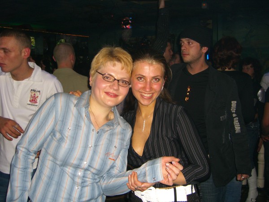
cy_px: 101
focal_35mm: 38
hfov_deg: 49.0
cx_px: 134
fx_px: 295
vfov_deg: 37.7
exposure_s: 1/60
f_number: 2.8
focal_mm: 7.9
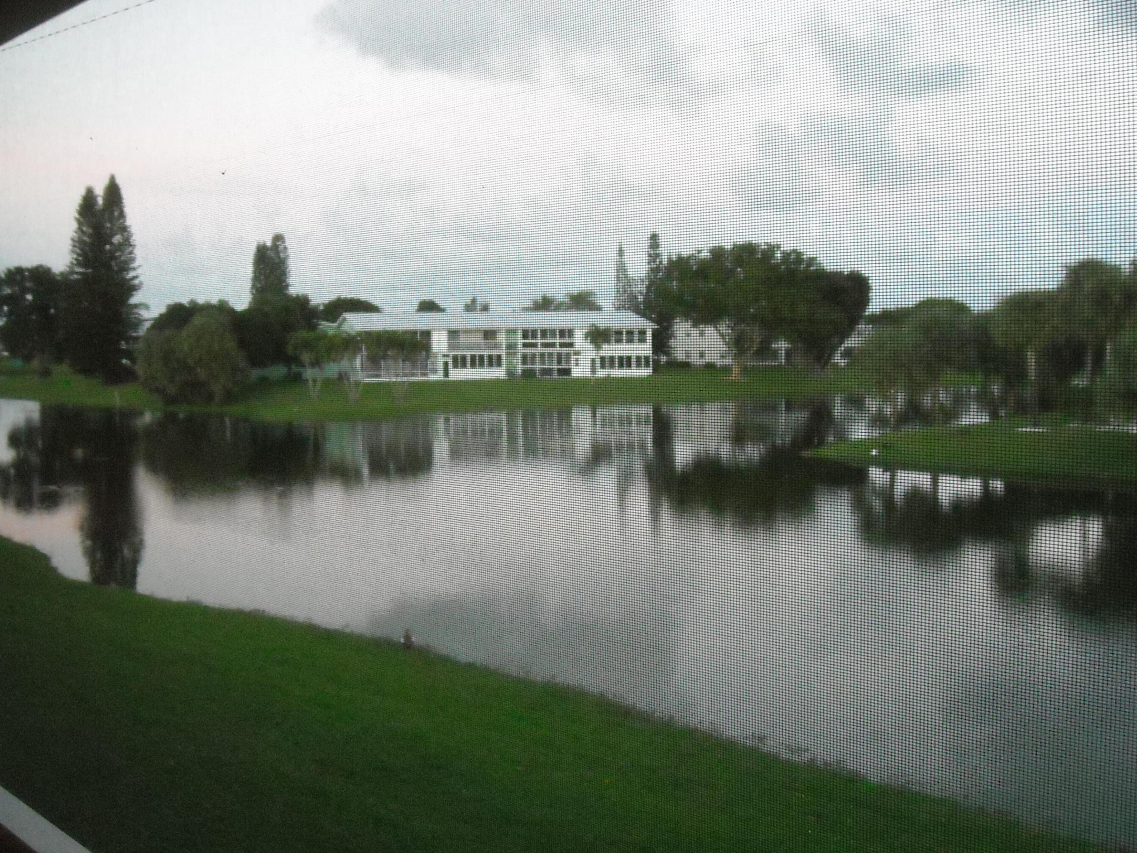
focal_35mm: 39
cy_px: 434
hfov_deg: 47.8
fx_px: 1281
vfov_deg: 36.8
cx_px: 530
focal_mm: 5.7
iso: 800
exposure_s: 1/64
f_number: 2.8
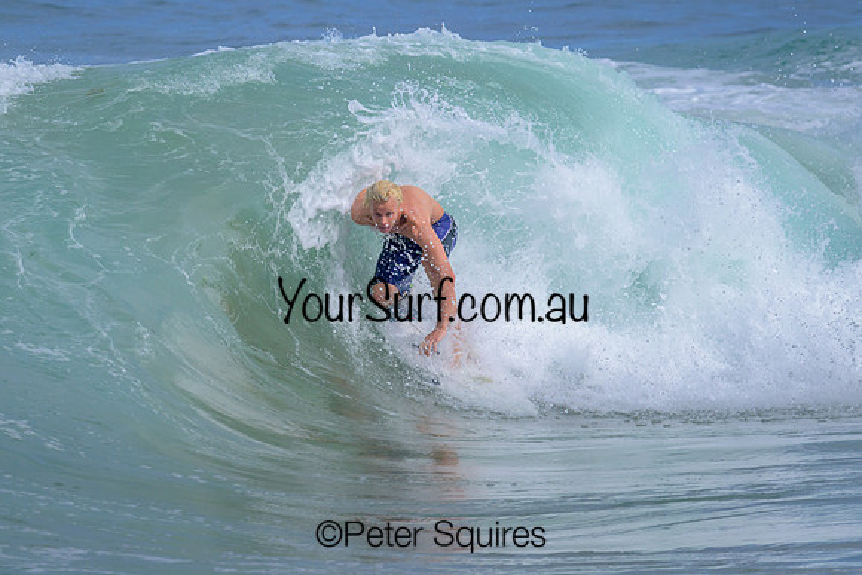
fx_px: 13906
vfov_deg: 2.4
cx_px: 532
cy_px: 220
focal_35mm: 581
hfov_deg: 3.6
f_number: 11
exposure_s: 1/2000
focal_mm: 470
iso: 400
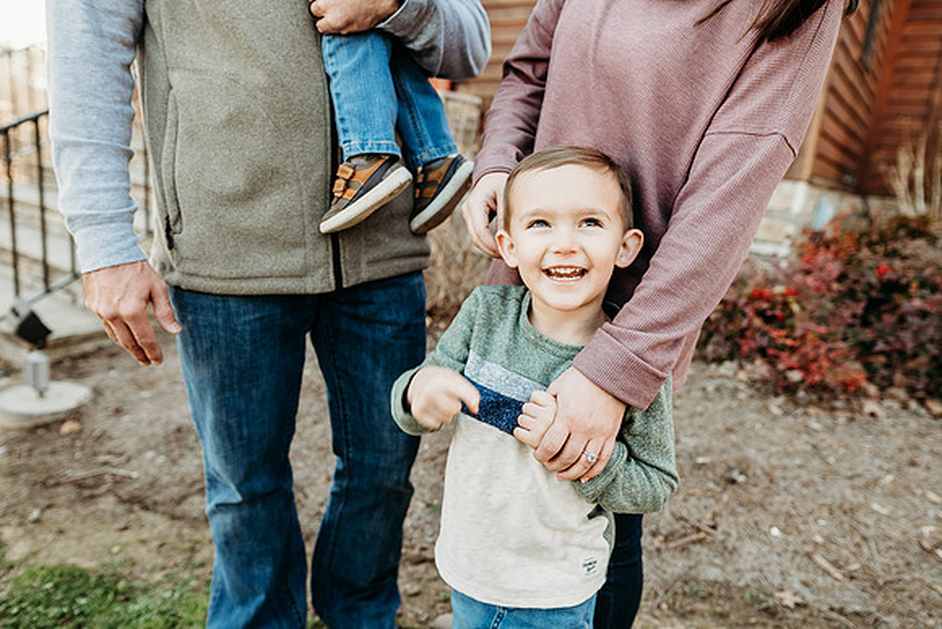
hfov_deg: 73.7
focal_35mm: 24
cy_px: 314
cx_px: 471
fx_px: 628
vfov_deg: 53.2
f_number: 2.8
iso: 250
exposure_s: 1/320
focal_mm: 24
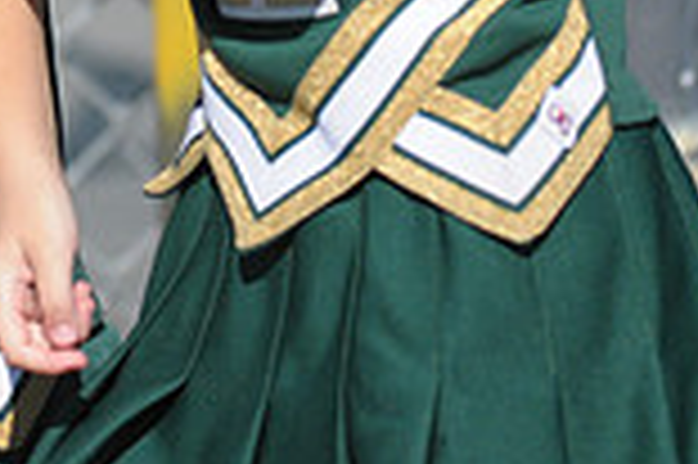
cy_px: -381
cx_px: 153
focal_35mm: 1119
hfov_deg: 1.8
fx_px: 21673
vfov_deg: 1.2
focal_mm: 200
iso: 640
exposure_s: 1/5000
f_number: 4
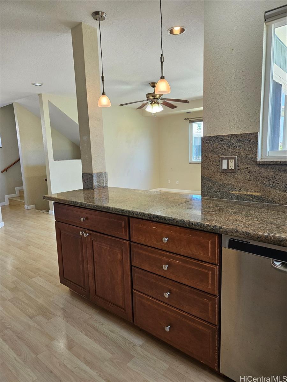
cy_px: 191
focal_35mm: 23
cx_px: 144
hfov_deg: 58.9
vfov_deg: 73.9
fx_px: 254
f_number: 1.8
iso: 125
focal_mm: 5.4
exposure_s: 1/120
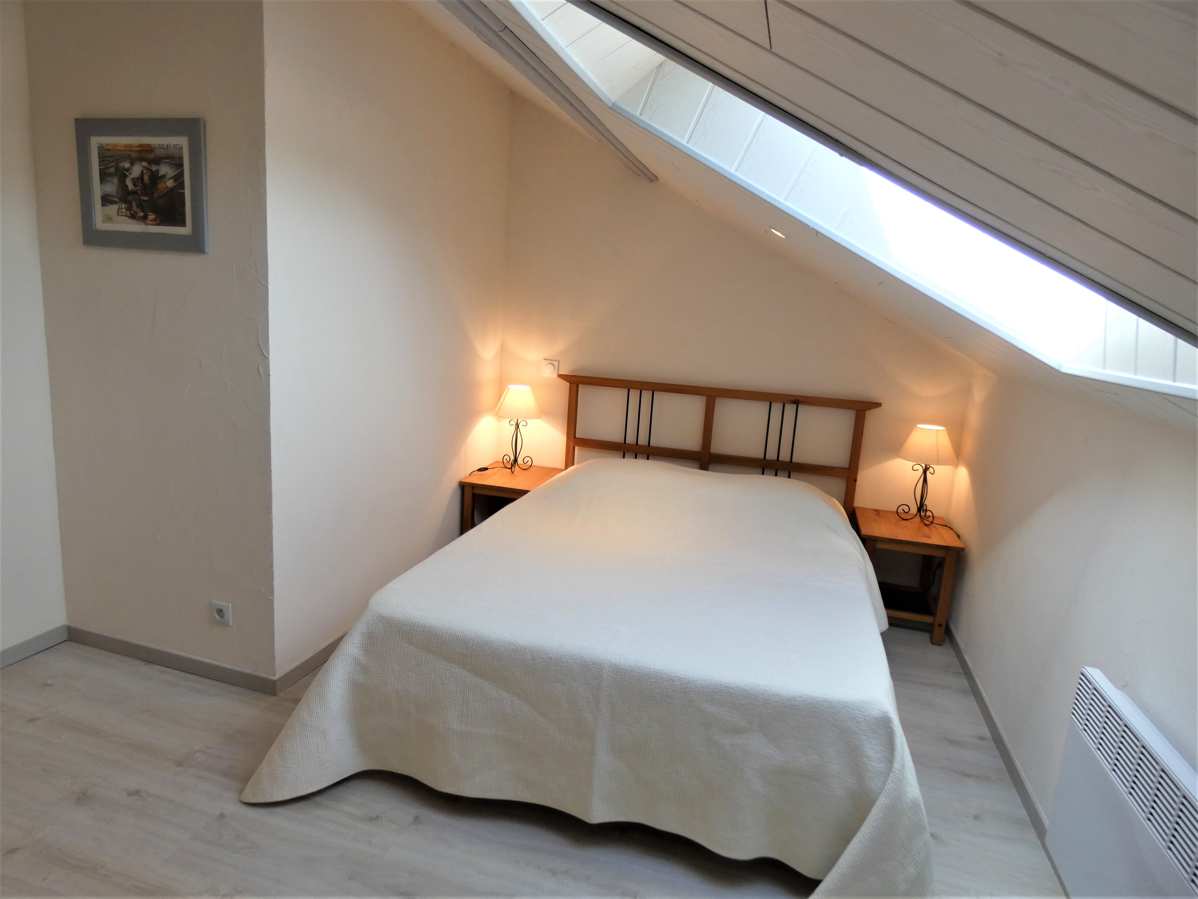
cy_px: 450
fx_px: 692
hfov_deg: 81.7
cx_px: 599
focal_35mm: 20
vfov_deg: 66.0
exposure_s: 1/100
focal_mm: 3.6
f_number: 2.8
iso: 80
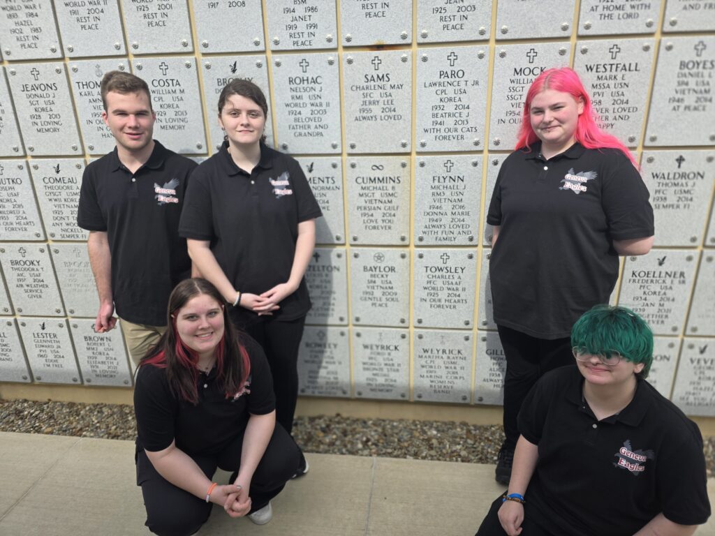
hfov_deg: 73.9
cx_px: 358
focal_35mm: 23
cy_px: 268
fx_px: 475
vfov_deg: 58.9
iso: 80
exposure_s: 1/2866
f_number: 1.7
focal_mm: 6.3
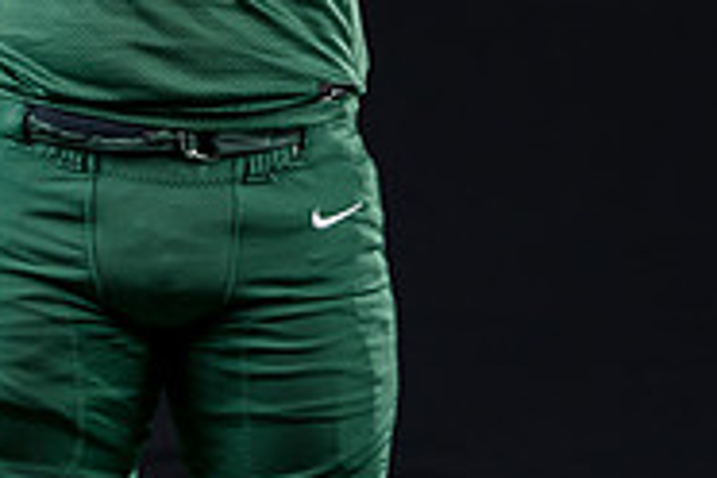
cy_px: -245
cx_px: 73
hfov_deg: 8.3
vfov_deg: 5.5
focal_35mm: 246
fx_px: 4899
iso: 200
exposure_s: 1/160
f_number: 4
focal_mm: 79
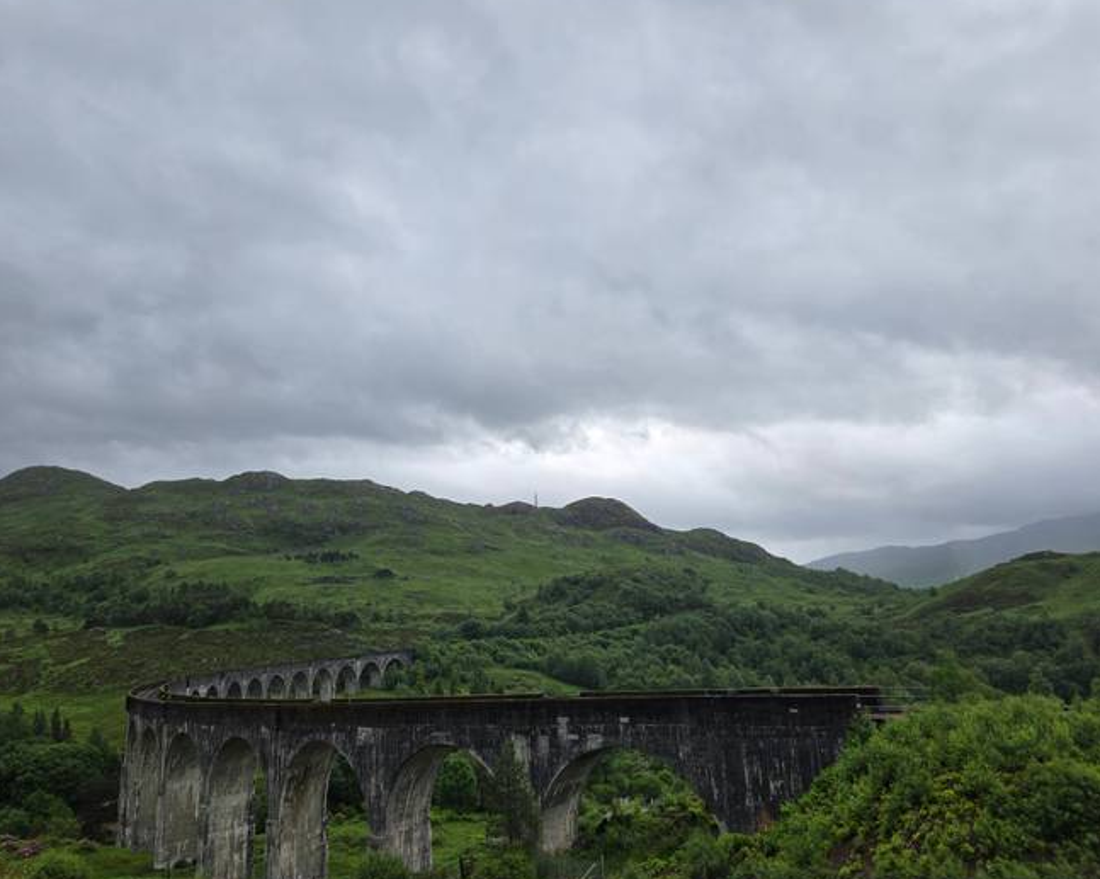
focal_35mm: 25
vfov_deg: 56.8
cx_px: 553
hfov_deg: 68.1
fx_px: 814
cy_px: 437
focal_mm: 5.4
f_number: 1.8
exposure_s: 1/1429
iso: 25
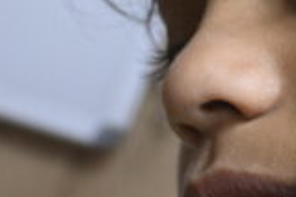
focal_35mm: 145
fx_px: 1192
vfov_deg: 9.4
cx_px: 439
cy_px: -29
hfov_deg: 13.4
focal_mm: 20
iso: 1100
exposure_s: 1/125
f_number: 3.8
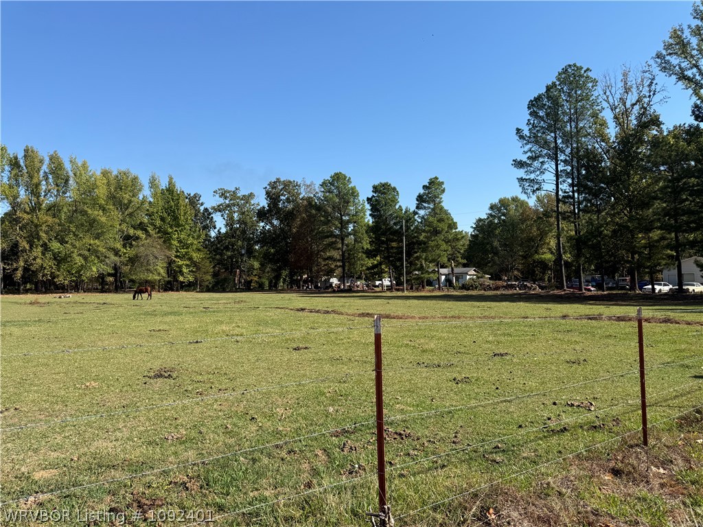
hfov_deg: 71.6
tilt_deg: +2.2
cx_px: 352
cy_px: 264
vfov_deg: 56.8
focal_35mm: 24
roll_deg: +1.8
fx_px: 487
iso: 80
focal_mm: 6.76
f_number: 1.78
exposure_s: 1/3425
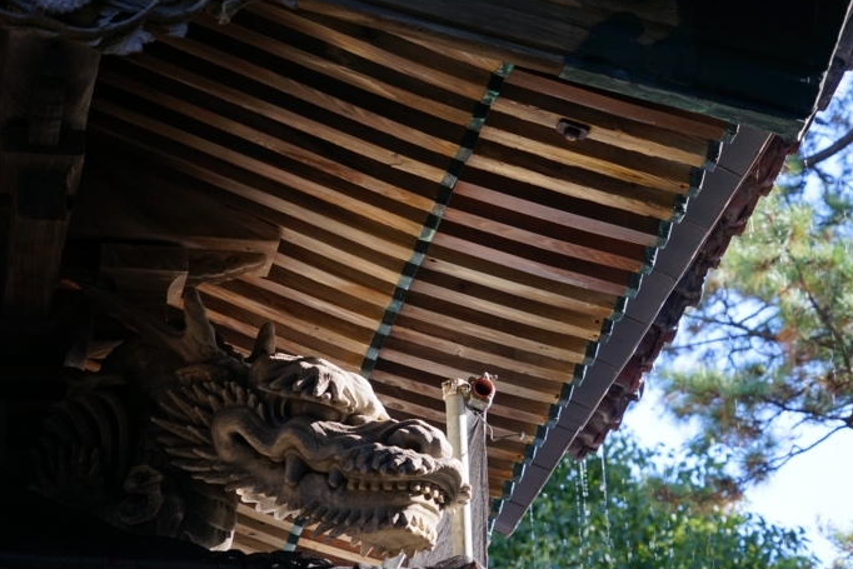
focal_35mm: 129
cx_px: 399
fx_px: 3057
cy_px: 329
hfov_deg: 15.9
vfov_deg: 10.6
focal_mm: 110
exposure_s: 1/125
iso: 200
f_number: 6.3
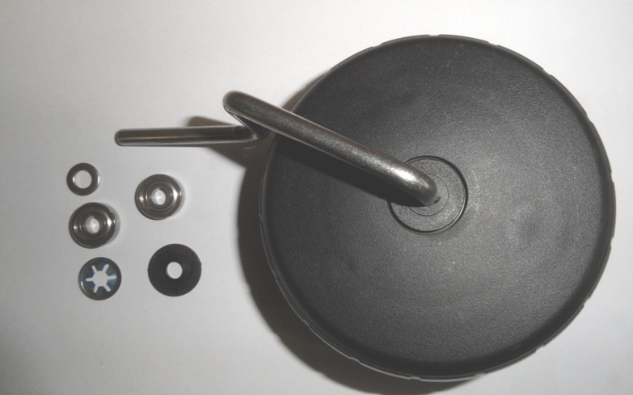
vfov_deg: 47.6
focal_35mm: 26
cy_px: 204
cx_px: 315
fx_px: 448
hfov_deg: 70.4
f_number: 8.3
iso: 100
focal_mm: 3.9
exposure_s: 1/10
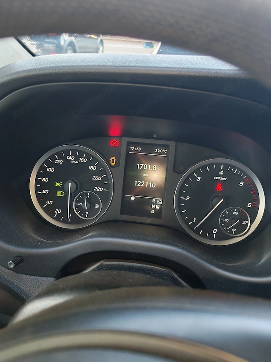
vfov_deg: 65.3
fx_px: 282
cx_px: 136
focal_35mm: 27
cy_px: 181
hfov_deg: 51.4
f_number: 1.9
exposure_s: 1/100
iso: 1000
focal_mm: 6.12
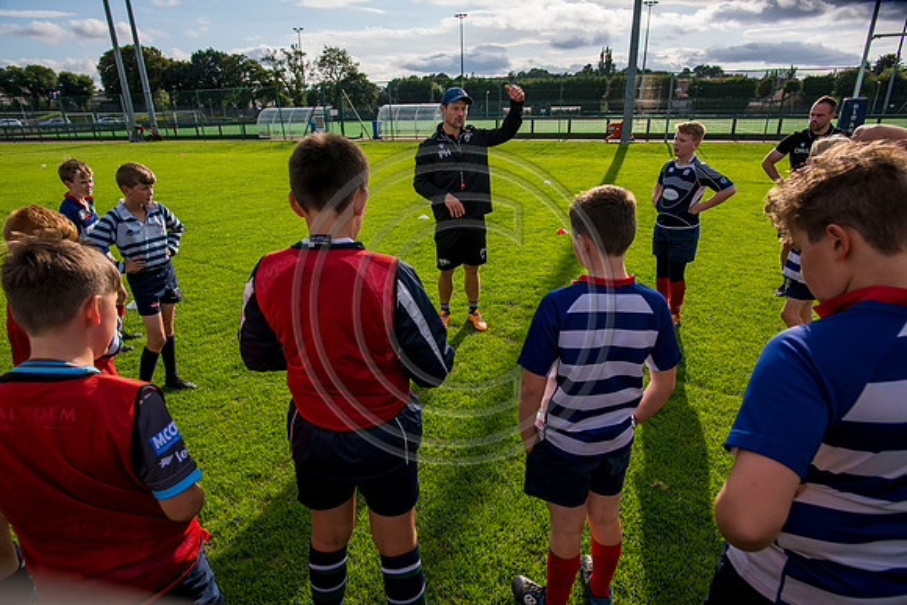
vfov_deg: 62.0
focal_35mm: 20
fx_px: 504
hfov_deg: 84.0
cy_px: 302
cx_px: 454
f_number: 5
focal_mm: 20
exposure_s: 1/2000
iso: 250
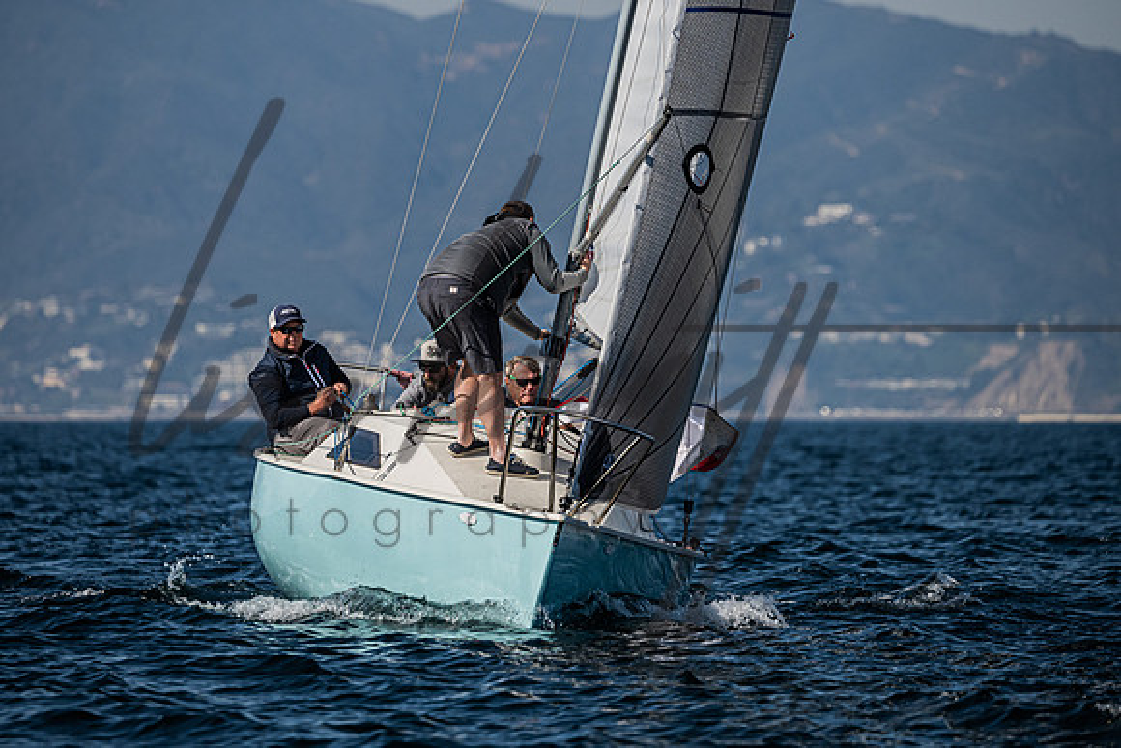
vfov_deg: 3.7
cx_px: 543
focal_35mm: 369
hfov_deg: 5.6
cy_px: 254
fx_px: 11507
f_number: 5
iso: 400
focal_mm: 270
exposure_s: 1/5000
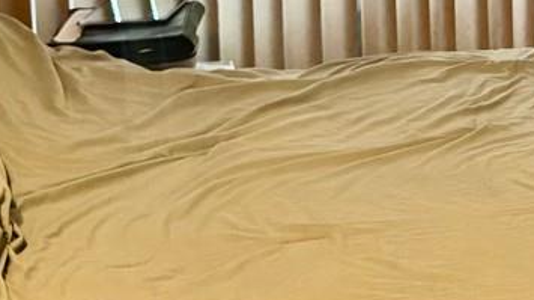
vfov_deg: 10.1
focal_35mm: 118
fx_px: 1669
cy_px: -15
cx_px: 746
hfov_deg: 16.8
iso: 500
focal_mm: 6.76
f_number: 1.78
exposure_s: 1/60
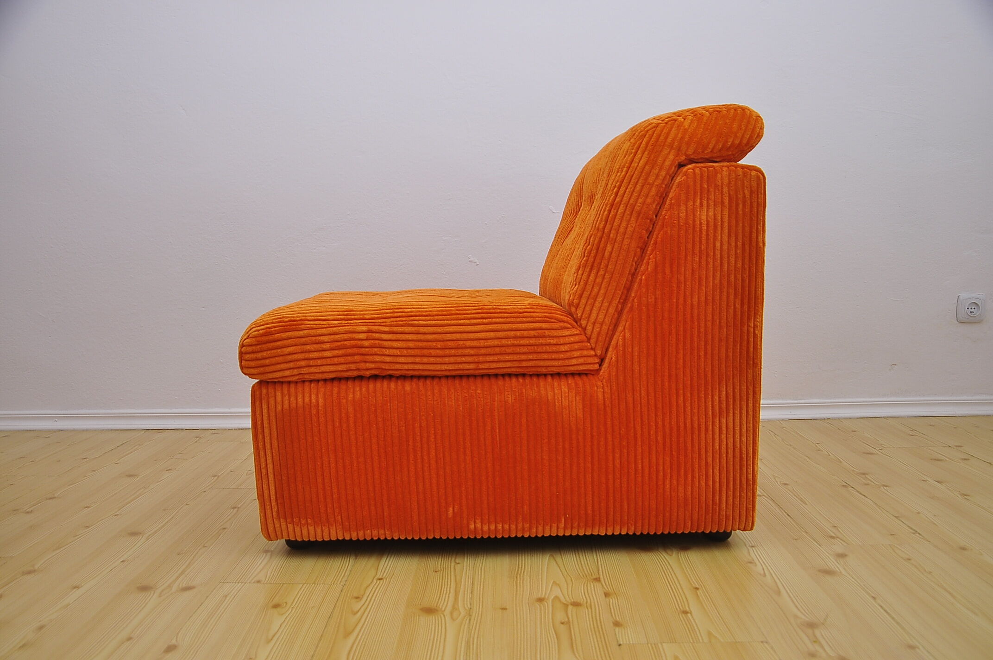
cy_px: 330
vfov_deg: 41.6
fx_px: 868
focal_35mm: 32
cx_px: 496
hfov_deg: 59.6
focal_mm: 21
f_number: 4
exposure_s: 1/200
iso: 200
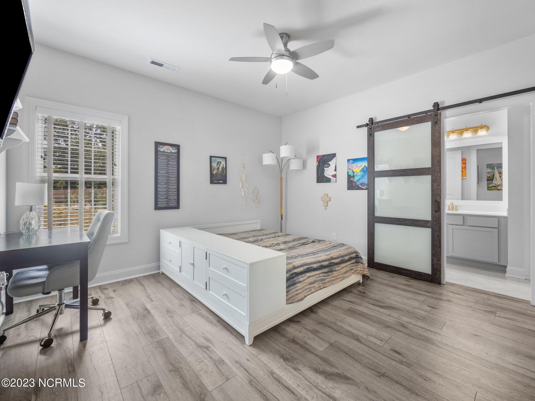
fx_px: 216
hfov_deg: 102.1
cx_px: 268
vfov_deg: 85.7
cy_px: 200
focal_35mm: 14
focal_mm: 7
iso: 200
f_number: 4
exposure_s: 1/10
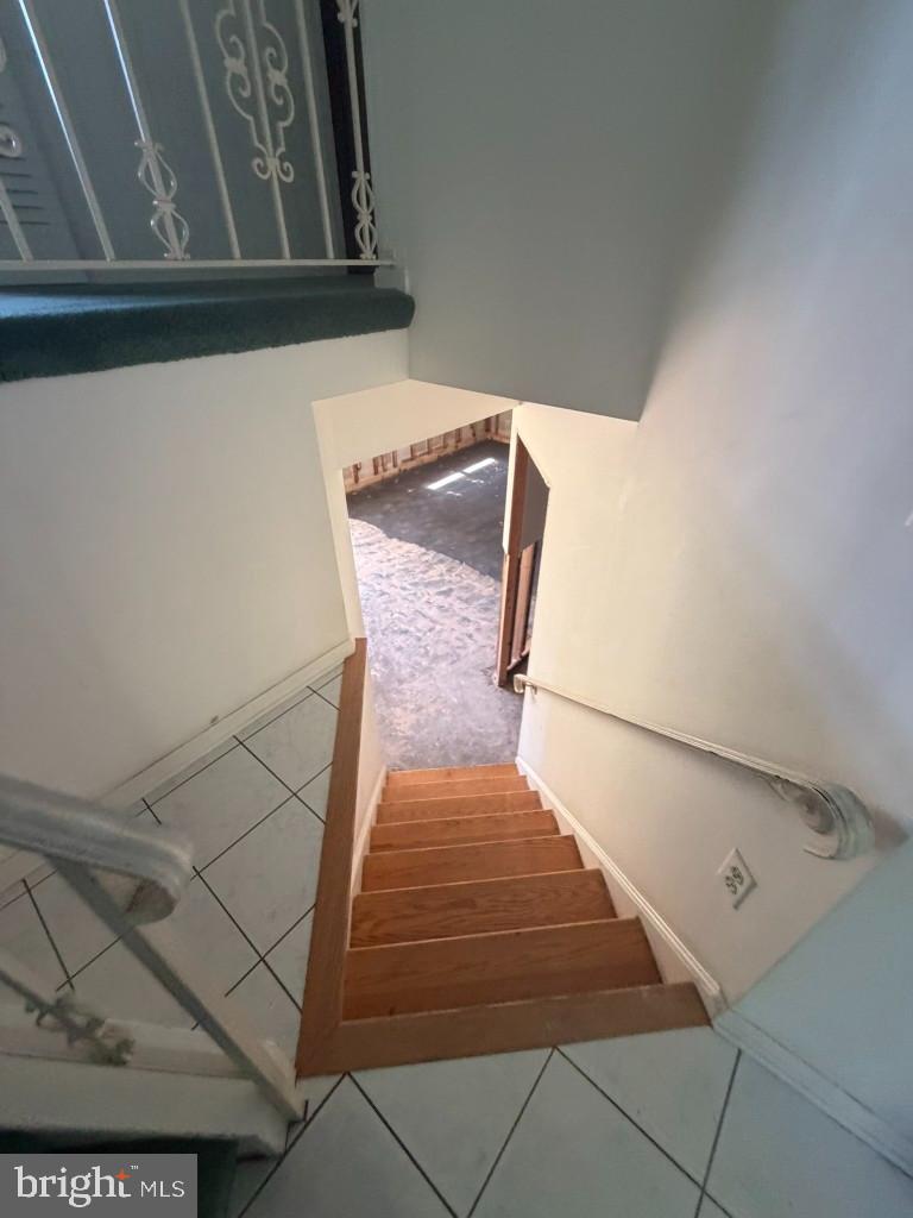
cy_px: 609
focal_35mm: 14
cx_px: 456
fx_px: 492
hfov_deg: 85.7
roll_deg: +1.2
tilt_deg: -34.6
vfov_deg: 102.1
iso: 320
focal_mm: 2.22
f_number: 2.2
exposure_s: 1/96
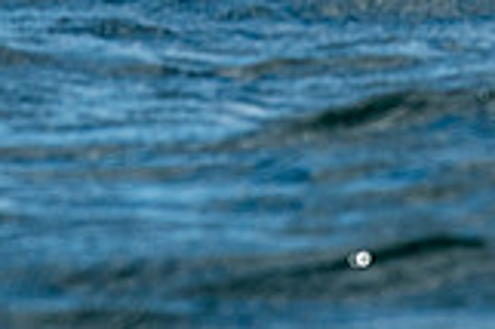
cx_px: 163
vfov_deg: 0.8
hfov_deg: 1.3
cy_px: -217
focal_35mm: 1620
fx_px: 22252
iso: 400
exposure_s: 1/4000
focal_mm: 300
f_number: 5.6
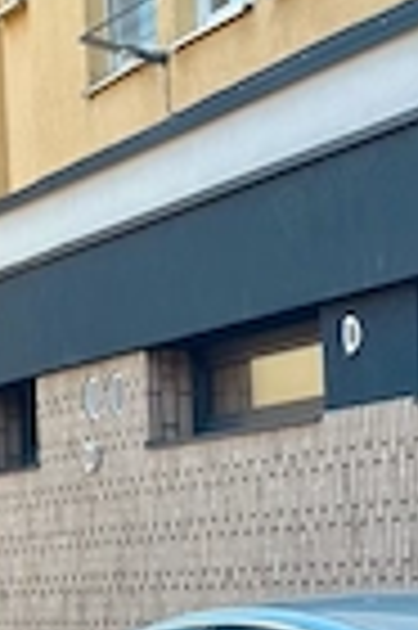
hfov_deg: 9.4
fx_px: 2497
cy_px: 522
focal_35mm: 143
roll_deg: +1.8
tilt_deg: +0.8
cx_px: 499
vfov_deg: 14.3
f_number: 1.78
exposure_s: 1/615
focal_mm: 6.86
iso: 80
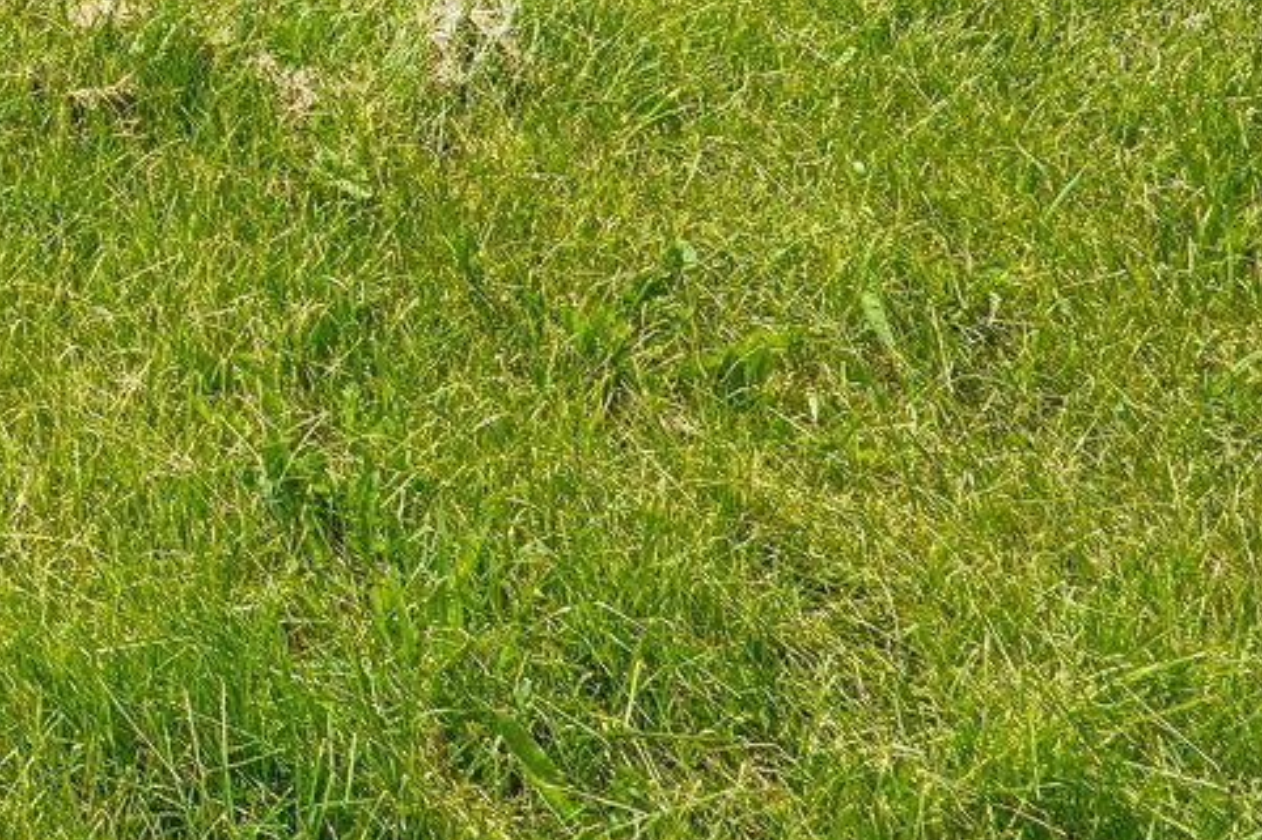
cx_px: -1110
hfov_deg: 19.9
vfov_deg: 15.3
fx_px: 2383
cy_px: -936
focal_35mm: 68
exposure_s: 1/320
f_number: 8
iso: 100
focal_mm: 16
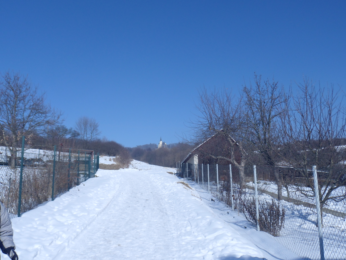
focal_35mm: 34
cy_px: 130
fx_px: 340
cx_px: 173
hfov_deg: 54.0
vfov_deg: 41.8
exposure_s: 1/180
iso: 80
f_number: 10.4
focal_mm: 5.7
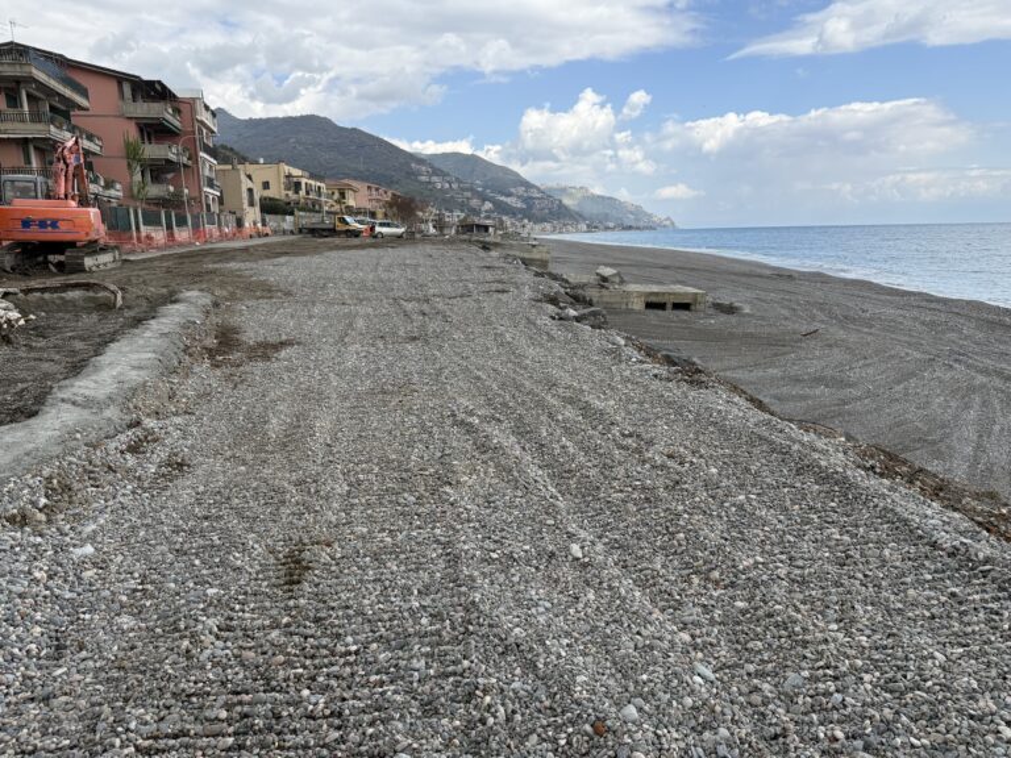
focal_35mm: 24
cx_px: 506
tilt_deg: -11.6
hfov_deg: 71.6
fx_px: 701
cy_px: 379
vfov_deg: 56.8
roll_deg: +1.3
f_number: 1.78
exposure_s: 1/2703
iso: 100
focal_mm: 6.76
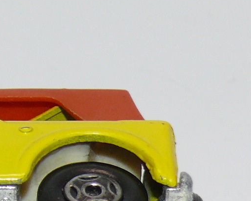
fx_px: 2325
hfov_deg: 6.1
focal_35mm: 313
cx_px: -80
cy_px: 218
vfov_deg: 4.9
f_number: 4
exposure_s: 1/30
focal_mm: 13.3
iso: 100
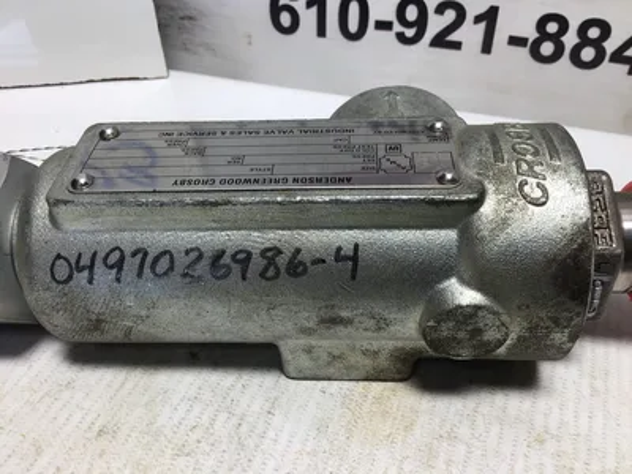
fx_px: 566
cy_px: 237
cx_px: 316
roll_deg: -0.4
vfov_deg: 45.4
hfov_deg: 58.4
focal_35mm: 31
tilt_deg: -41.7
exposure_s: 1/120
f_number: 2.4
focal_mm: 3.3
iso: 32
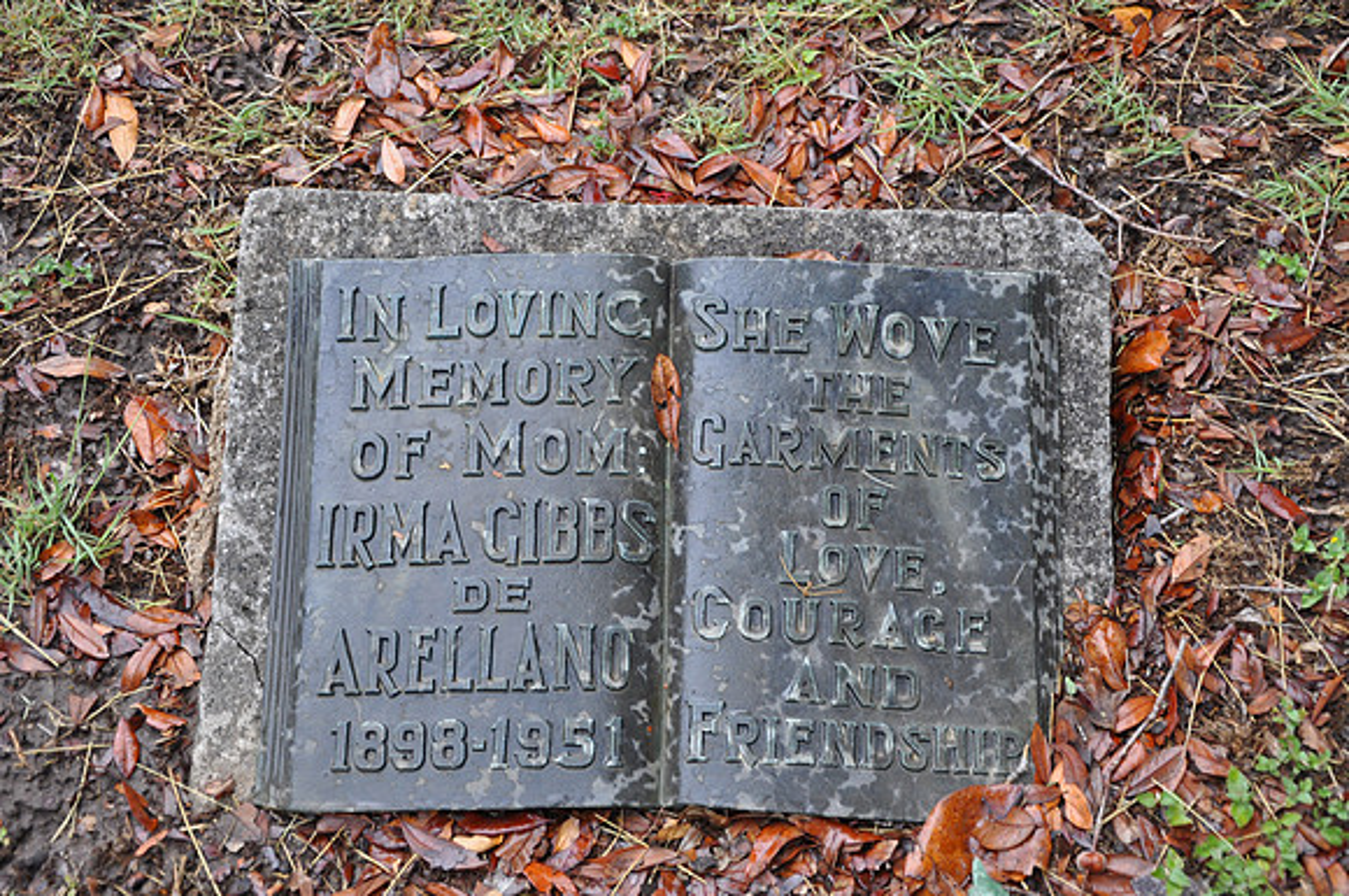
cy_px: 448
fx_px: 2357
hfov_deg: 31.9
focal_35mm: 63
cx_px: 674
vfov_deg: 21.5
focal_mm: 42
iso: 400
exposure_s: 1/100
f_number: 4.8
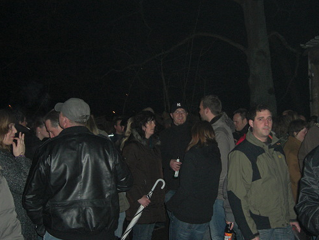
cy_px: 116
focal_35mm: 49
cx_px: 181
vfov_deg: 29.7
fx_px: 452
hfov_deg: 38.8
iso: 200
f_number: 2.8
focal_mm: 7.9
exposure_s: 1/60
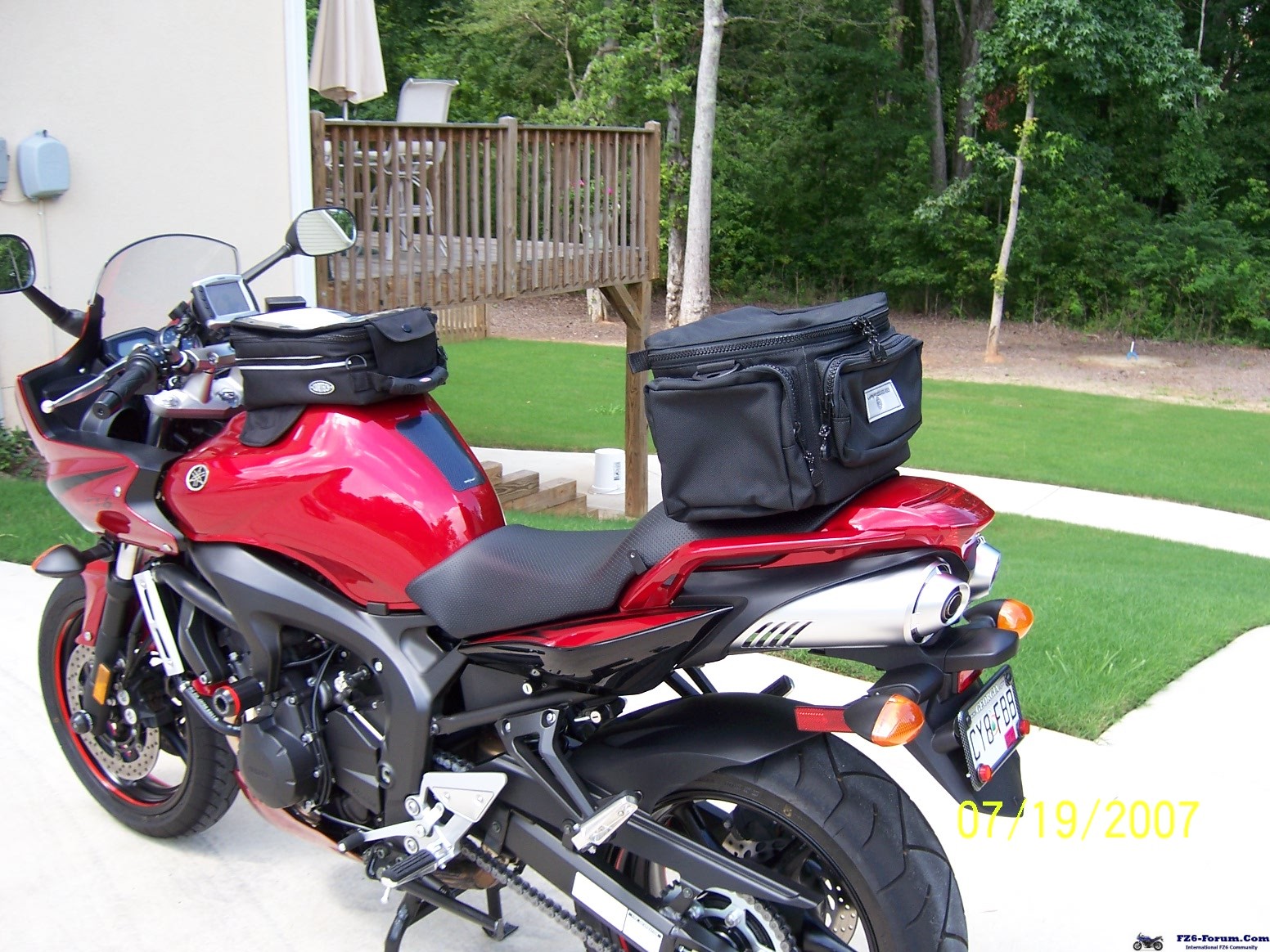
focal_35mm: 36
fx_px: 1321
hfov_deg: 51.4
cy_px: 476
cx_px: 635
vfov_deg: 39.7
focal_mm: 6.2
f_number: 2.8
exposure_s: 1/200
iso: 80
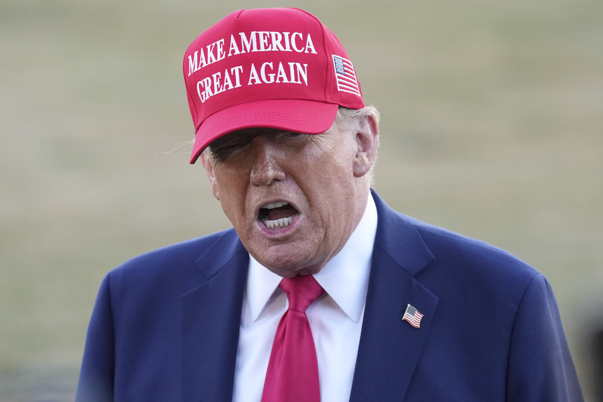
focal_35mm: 300
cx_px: 302
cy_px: 201
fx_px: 5025
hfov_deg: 6.9
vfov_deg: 4.6
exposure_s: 1/1250
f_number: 4
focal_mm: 200
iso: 2000
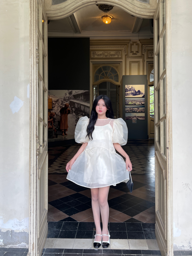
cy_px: 128
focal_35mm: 26
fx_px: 192
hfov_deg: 53.1
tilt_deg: +0.8
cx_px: 96
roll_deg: +0.3
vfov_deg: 67.3
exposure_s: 1/121
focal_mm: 5.7
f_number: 1.5
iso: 40
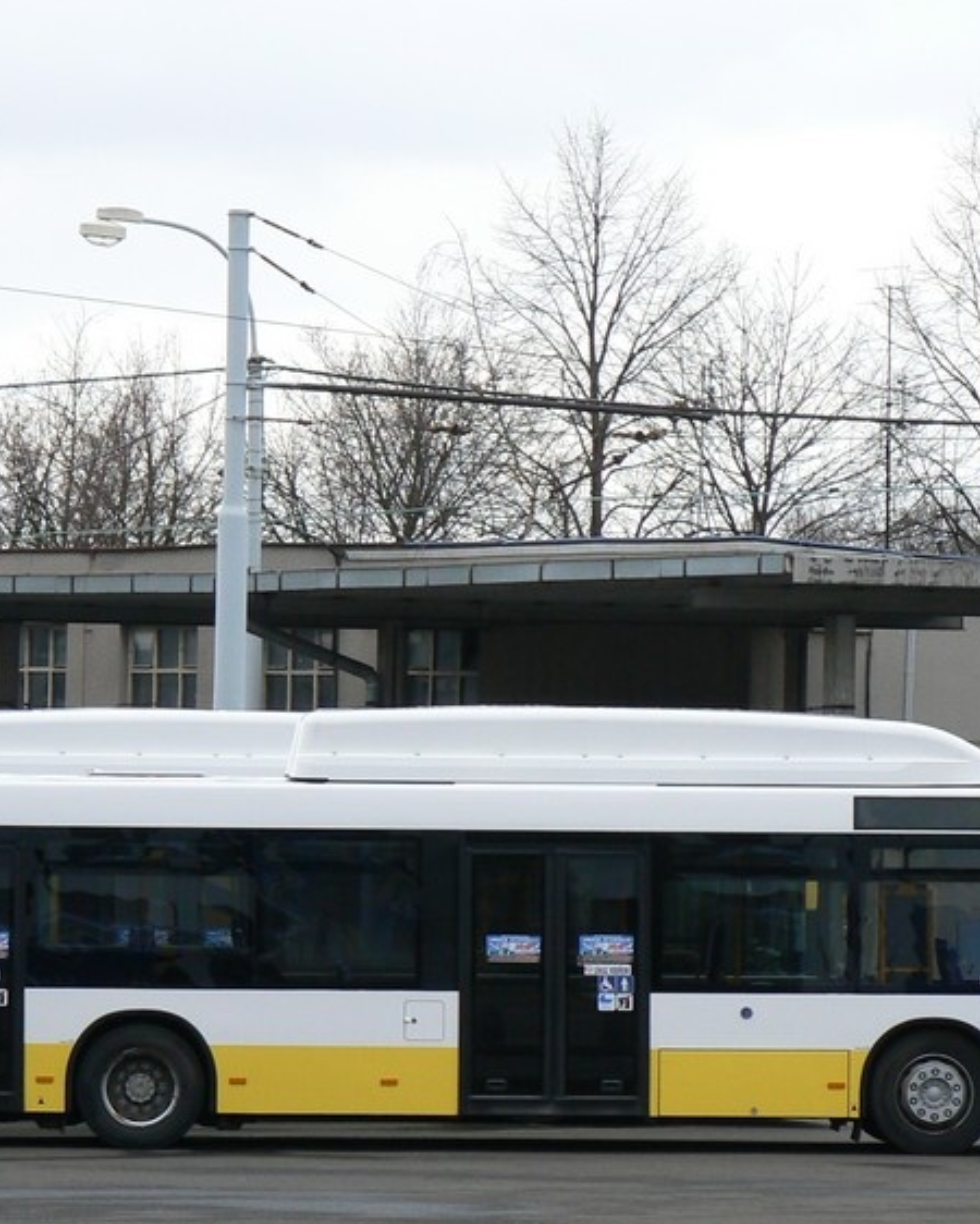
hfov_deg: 6.9
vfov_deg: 8.6
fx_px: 8153
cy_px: 598
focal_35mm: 225
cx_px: 477
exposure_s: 1/500
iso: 125
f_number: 3.3
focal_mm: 24.1
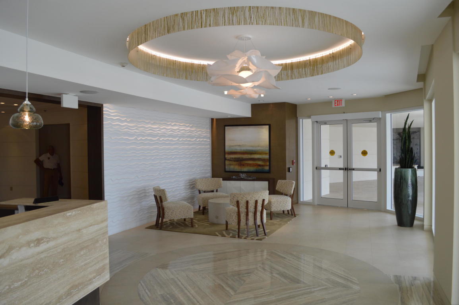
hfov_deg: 67.4
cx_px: 230
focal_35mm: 27
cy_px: 152
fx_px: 344
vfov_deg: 47.9
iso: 400
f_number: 5
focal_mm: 18
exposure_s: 1/100
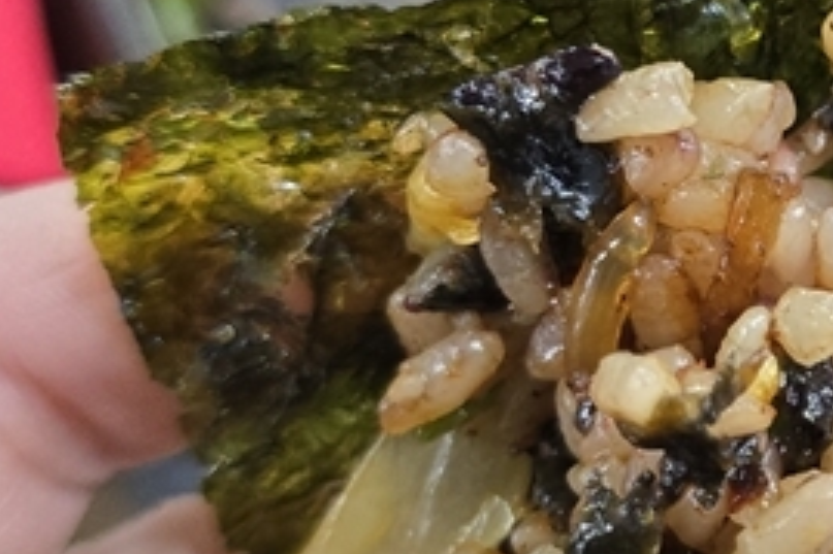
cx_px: 833
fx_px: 1318
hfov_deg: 32.3
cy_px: 90
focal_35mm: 57
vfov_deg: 23.3
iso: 500
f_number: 1.7
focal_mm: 6.3
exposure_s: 1/120
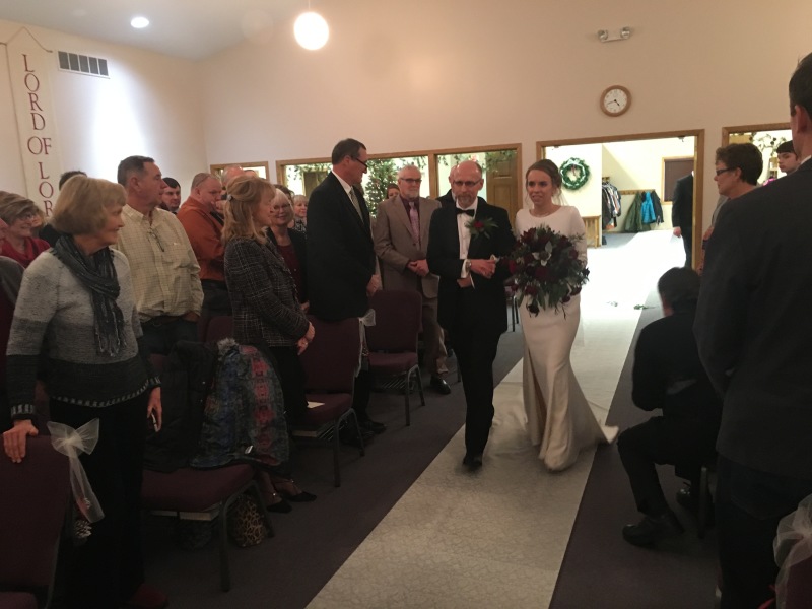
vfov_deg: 48.2
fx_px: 680
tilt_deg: -9.7
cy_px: 304
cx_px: 406
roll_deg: +3.9
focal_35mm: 29
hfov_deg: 61.7
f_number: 2.2
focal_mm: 4.15
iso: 200
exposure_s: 1/17
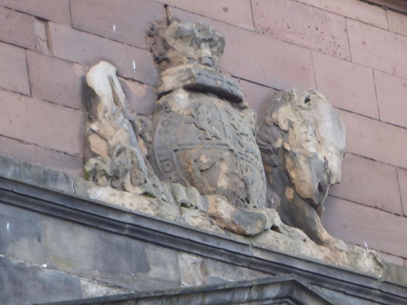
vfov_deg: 2.7
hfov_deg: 3.6
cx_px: 204
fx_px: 6525
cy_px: 152
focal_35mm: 555
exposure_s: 1/100
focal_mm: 89.6
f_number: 6
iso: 400
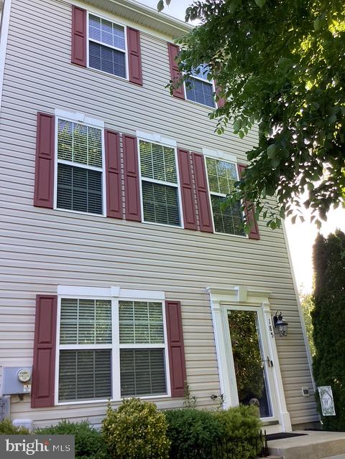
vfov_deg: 58.4
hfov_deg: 45.4
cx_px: 172
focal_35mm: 31
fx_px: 412
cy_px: 230
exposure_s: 1/120
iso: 32
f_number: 2.4
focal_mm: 3.3
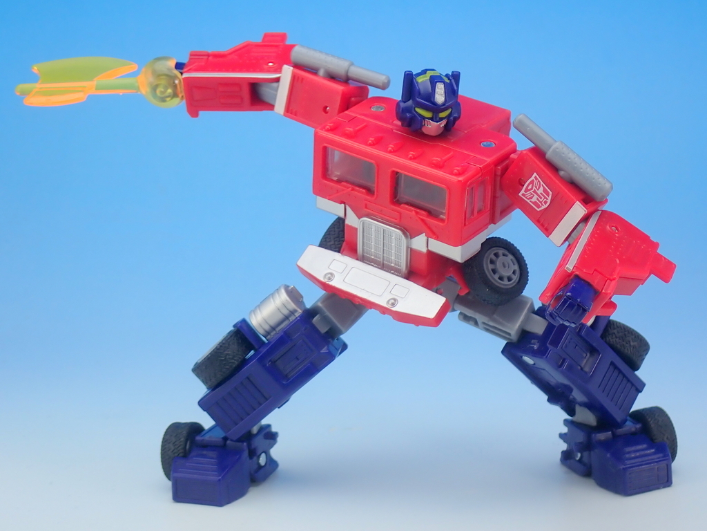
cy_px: 266
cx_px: 354
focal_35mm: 77
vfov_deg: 19.1
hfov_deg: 25.3
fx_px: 1573
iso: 100
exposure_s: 1/15
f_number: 4.1
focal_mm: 13.65
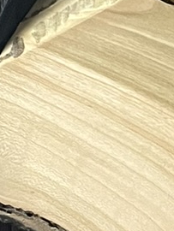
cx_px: 463
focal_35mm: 197
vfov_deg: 9.9
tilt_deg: -3.9
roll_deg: -1.0
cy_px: 283
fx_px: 1318
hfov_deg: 7.0
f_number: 1.6
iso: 200
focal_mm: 4.2
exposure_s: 1/50
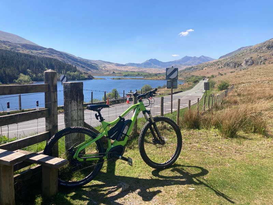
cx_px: 136
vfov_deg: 49.7
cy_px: 102
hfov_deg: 63.4
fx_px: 221
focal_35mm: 28
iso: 20
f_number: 1.8
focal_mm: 3.99
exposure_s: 1/1736
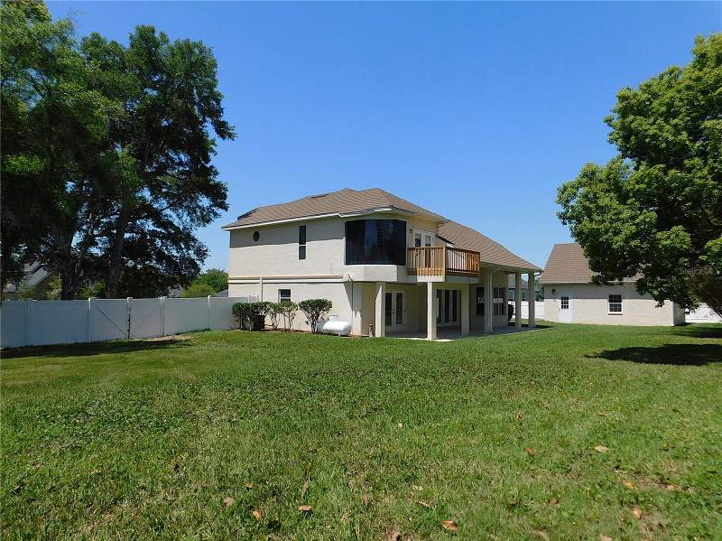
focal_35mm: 23
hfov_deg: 74.0
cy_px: 270
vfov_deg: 58.8
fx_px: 479
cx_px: 361
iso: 125
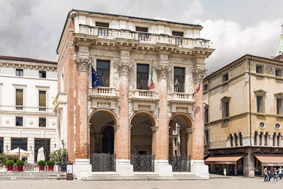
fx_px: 267
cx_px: 142
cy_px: 94
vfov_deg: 38.9
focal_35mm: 34
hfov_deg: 55.8
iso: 100
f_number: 6.3
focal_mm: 34
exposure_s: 1/400
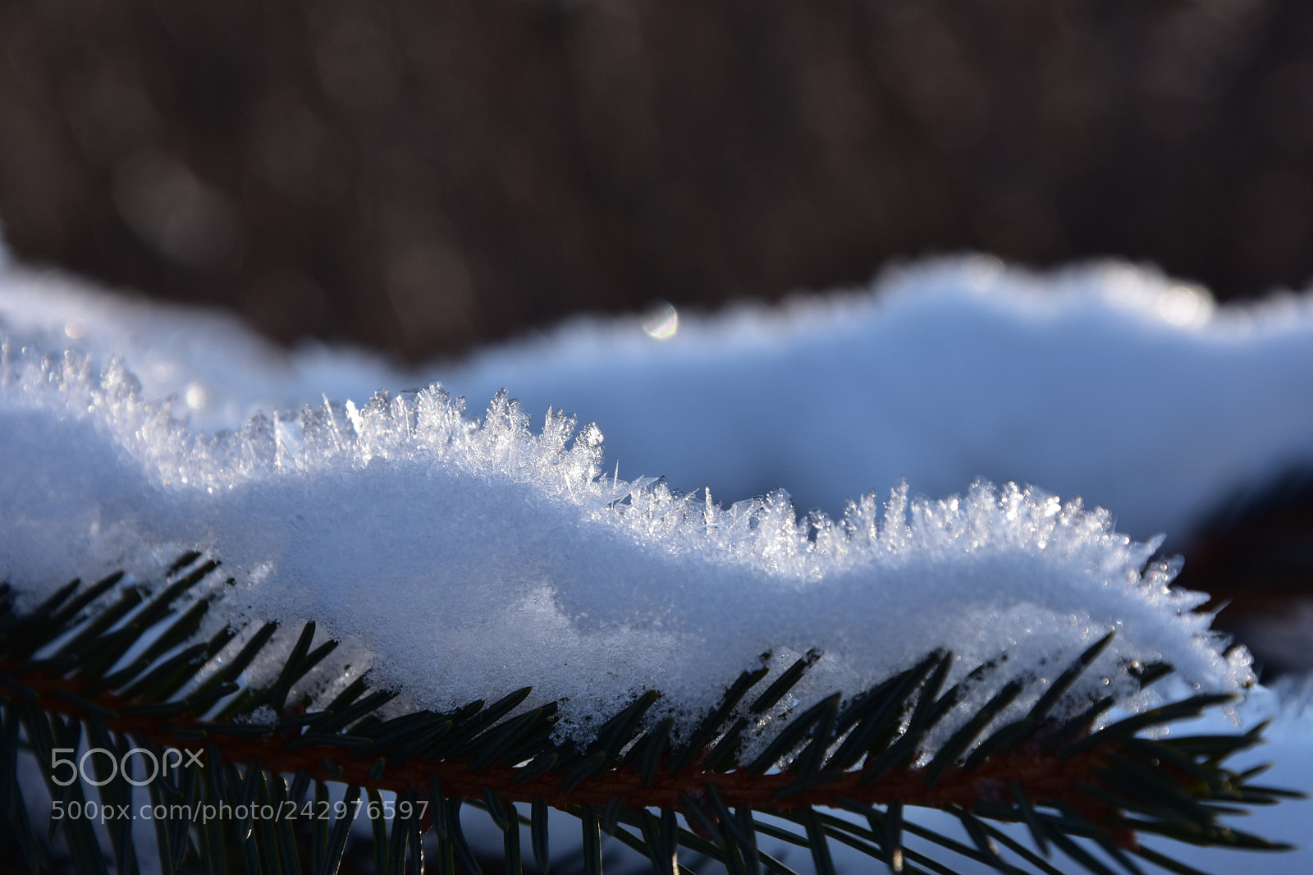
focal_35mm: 158
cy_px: 438
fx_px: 5743
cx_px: 656
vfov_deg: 8.7
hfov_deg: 13.0
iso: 250
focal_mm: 105
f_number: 10
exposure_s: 1/250
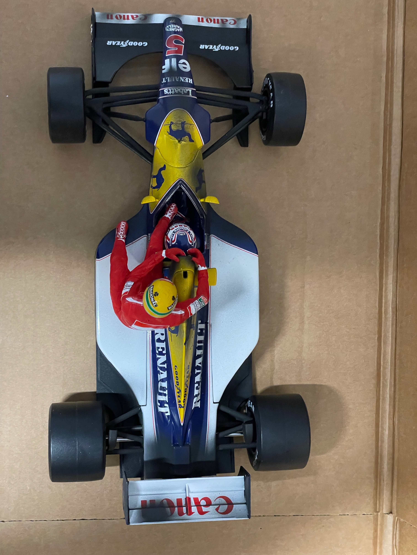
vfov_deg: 36.8
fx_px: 835
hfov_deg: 28.0
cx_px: 208
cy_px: 278
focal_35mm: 52
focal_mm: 6
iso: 800
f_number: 2
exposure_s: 1/33
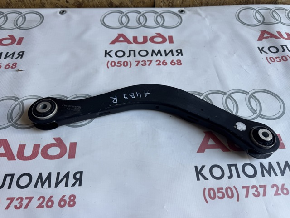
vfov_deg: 56.8
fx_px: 201
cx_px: 145
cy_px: 109
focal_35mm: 24
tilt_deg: -59.3
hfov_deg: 71.6
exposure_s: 1/121
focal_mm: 6.76
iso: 100
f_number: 1.78
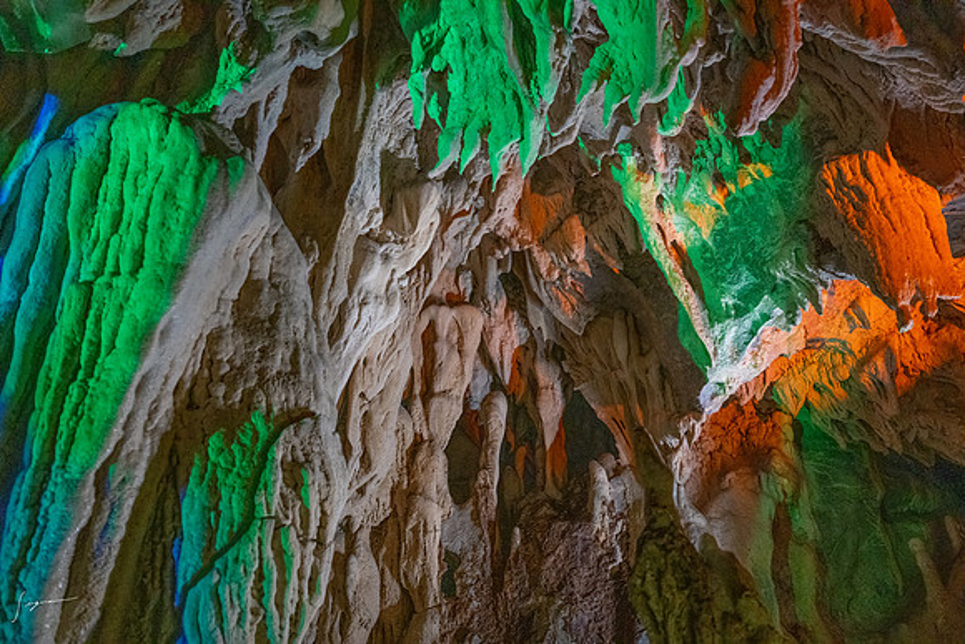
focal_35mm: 24
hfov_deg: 73.7
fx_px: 643
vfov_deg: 53.2
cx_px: 482
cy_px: 322
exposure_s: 1/80
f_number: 2.8
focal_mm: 24
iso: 8000
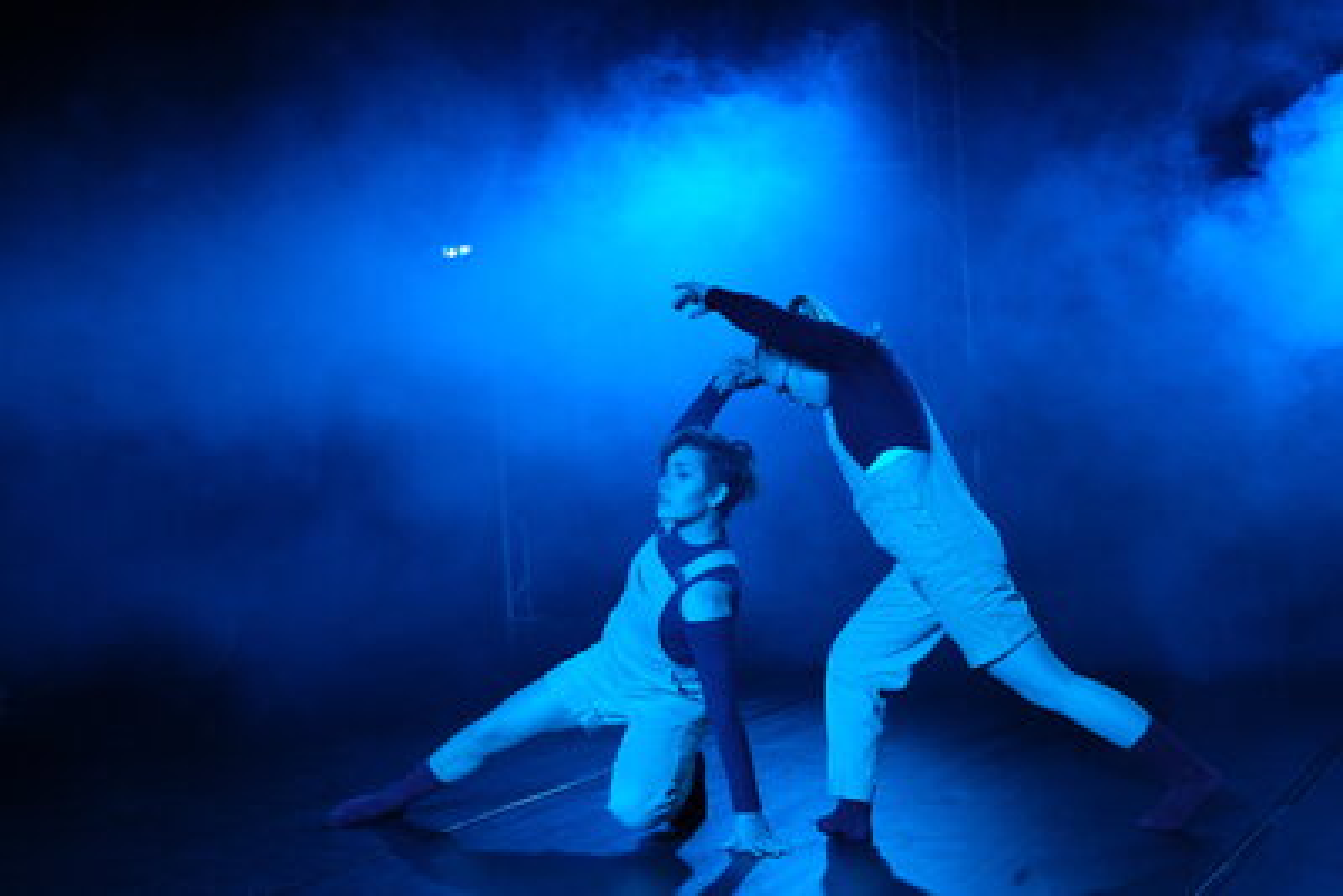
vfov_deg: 32.7
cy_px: 448
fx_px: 1530
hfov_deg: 47.4
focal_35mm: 41
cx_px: 672
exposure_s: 1/100
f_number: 2.8
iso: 500
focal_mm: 27
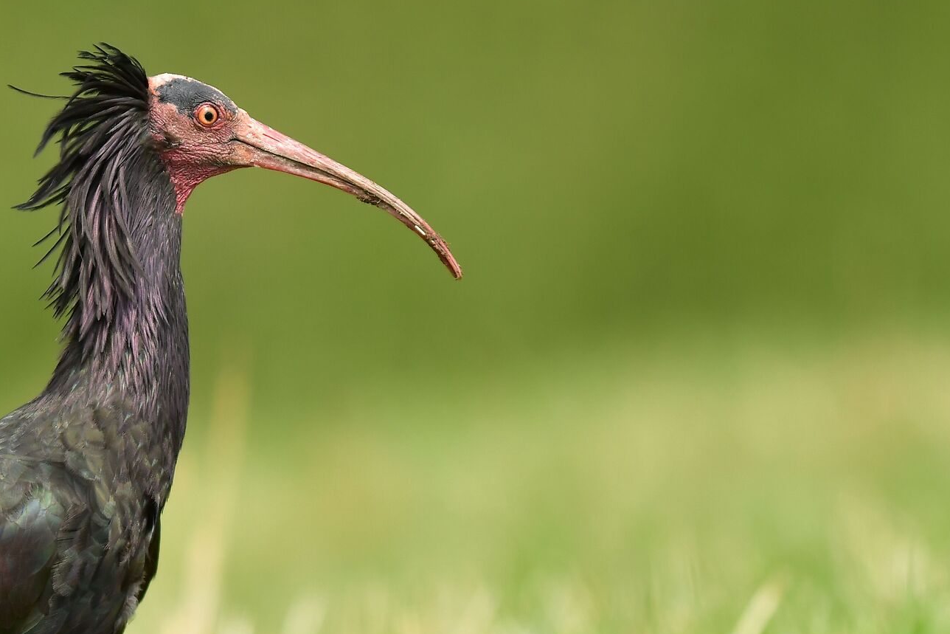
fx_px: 30982
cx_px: 164
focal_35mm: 1174
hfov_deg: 1.8
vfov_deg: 1.2
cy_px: 514
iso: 280
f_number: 4
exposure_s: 1/1000
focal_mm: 420
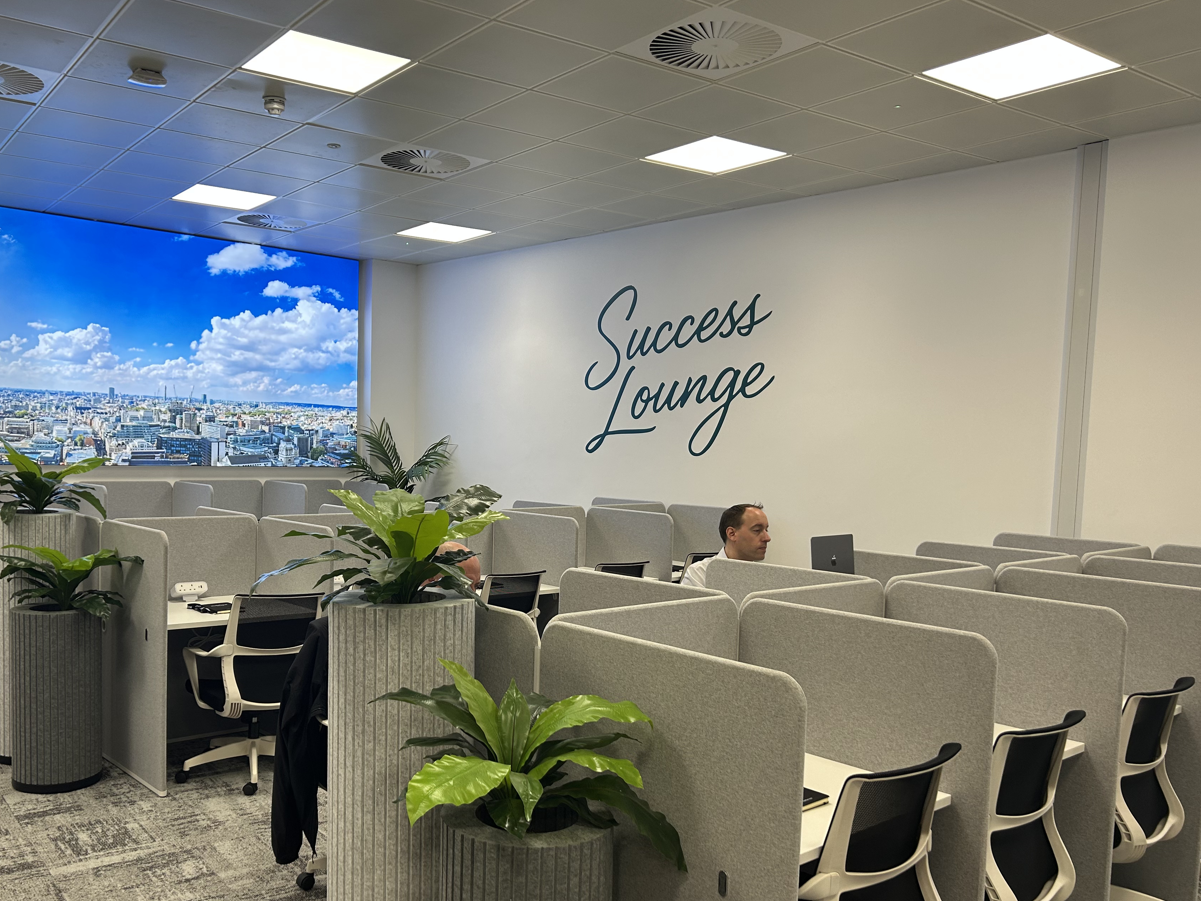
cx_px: 490
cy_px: 503
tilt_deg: -5.0
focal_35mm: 31
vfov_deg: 45.4
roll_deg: -1.4
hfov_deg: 58.0
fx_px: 1075
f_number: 1.5
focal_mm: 5.7
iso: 64
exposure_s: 1/121
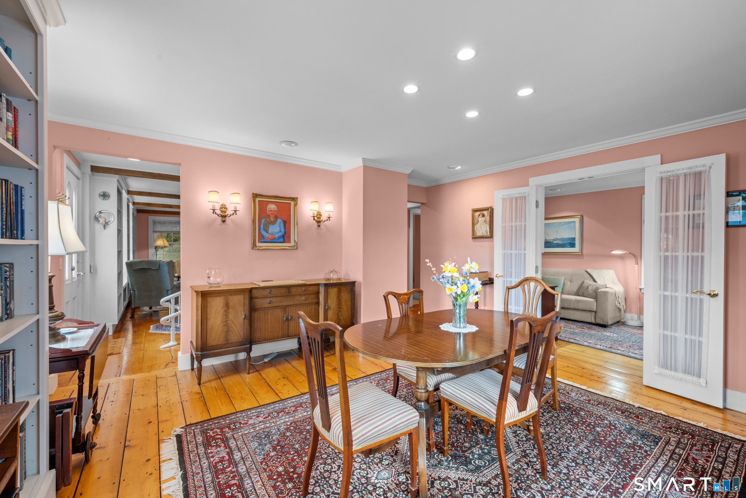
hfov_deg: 102.3
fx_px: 300
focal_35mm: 14
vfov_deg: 79.2
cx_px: 373
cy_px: 249
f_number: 9
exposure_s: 1/2.5
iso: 320
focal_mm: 14.5
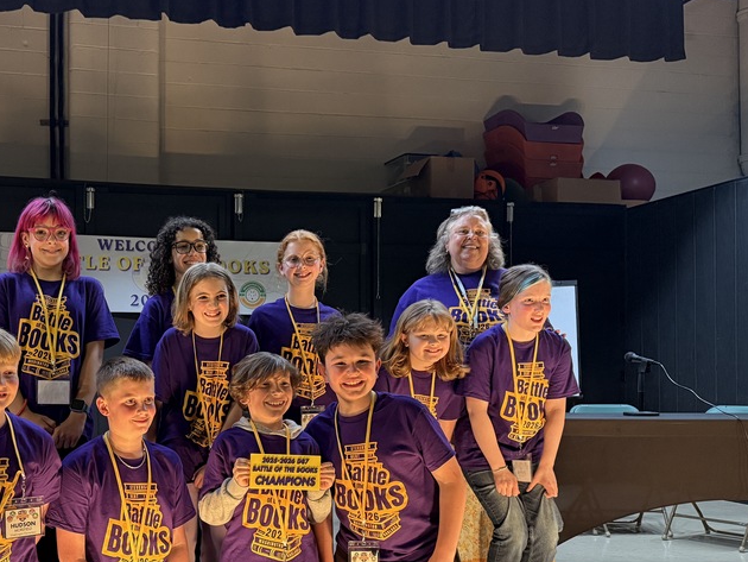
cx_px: 176
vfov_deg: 36.5
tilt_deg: +1.1
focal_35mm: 39
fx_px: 843
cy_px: 368
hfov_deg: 45.9
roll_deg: +0.1
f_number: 1.78
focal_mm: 6.76
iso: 640
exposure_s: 1/60
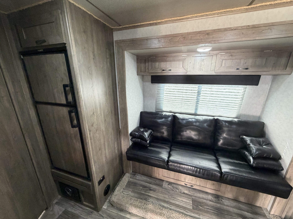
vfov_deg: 85.7
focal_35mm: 14
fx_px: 119
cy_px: 110
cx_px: 146
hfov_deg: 102.1
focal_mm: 2.22
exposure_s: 1/60
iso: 400
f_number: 2.2
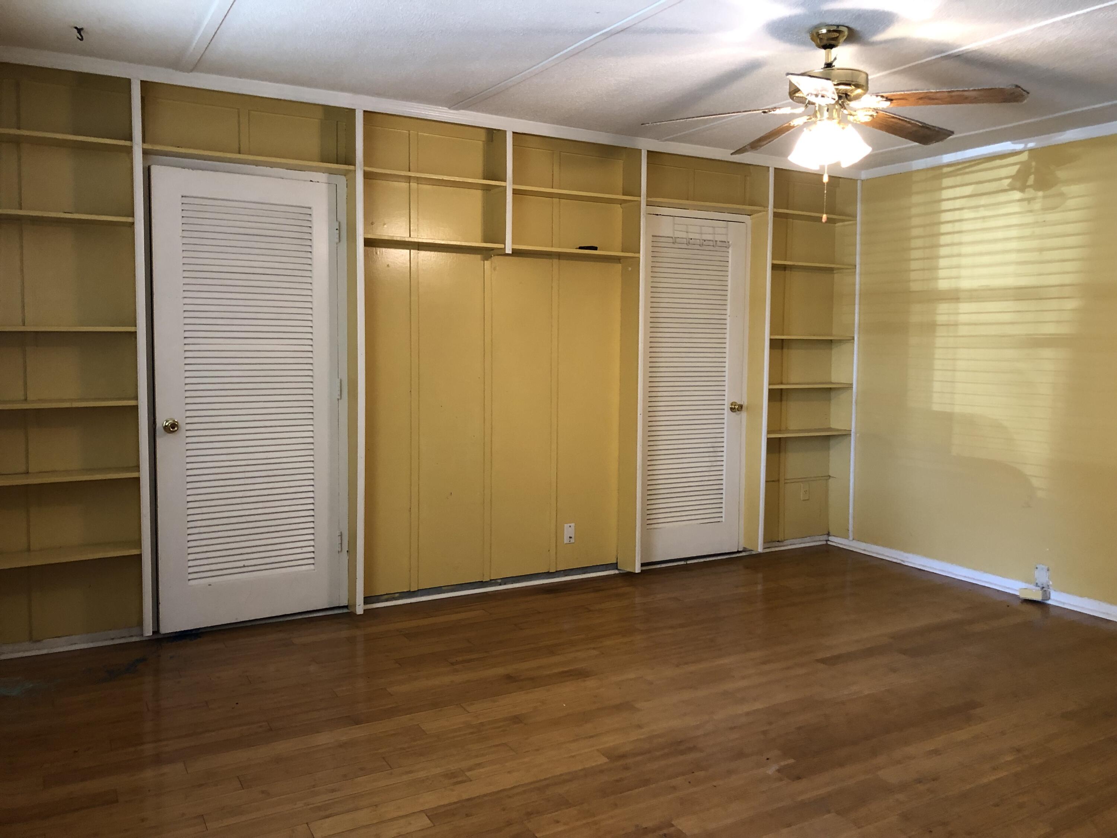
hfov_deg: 63.4
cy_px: 419
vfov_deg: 49.7
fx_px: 904
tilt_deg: -3.6
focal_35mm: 28
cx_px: 558
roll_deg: -0.7
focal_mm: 3.99
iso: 64
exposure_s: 1/15
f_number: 1.8
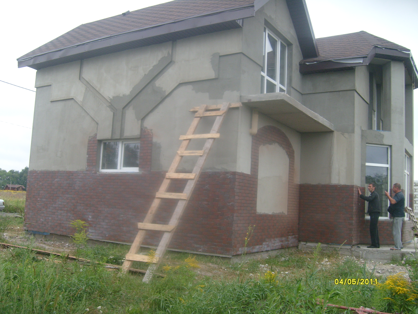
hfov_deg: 52.6
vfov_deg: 40.7
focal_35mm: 35
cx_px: 209
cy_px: 157
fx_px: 423
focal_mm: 5.8
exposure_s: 1/250
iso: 80
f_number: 2.8
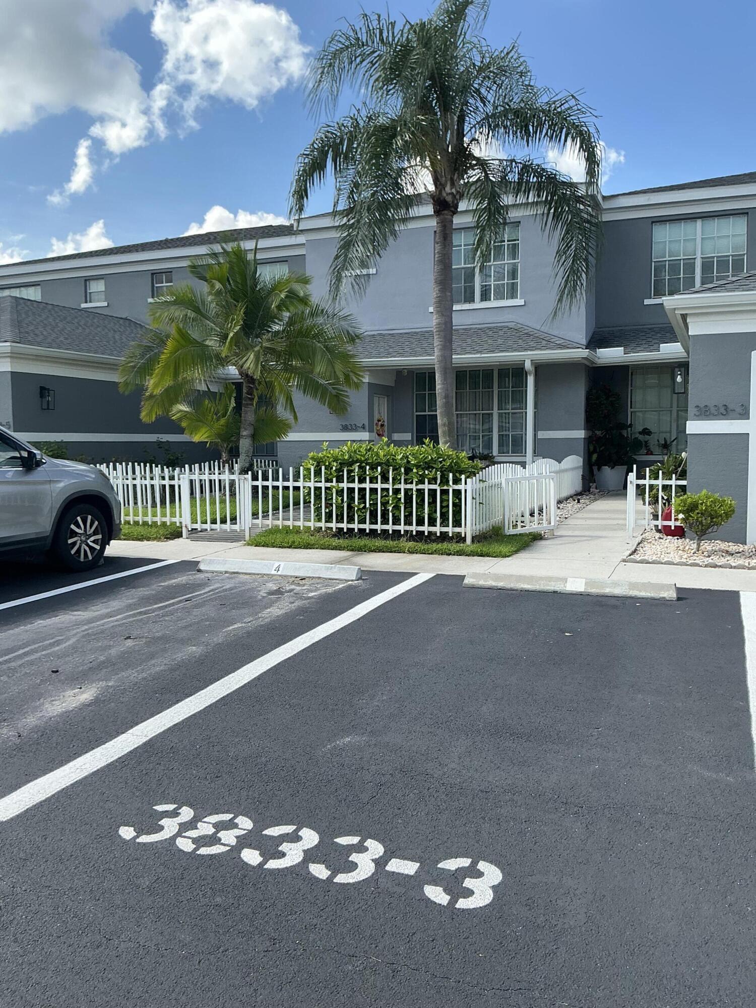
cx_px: 378
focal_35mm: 28
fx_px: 815
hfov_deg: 49.7
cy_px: 504
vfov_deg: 63.4
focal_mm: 3
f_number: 1.8
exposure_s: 1/978
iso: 25
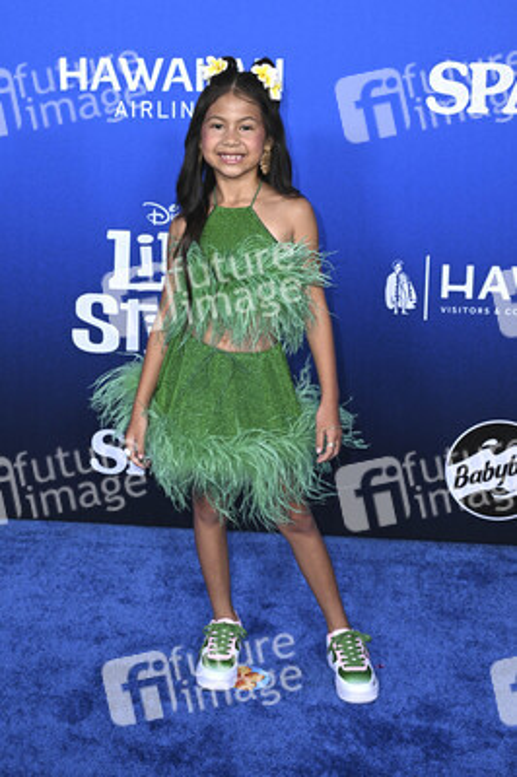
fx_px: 1100
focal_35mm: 51
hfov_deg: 26.4
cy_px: 388
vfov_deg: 38.9
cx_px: 258
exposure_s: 1/200
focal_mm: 51
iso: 1600
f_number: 6.3
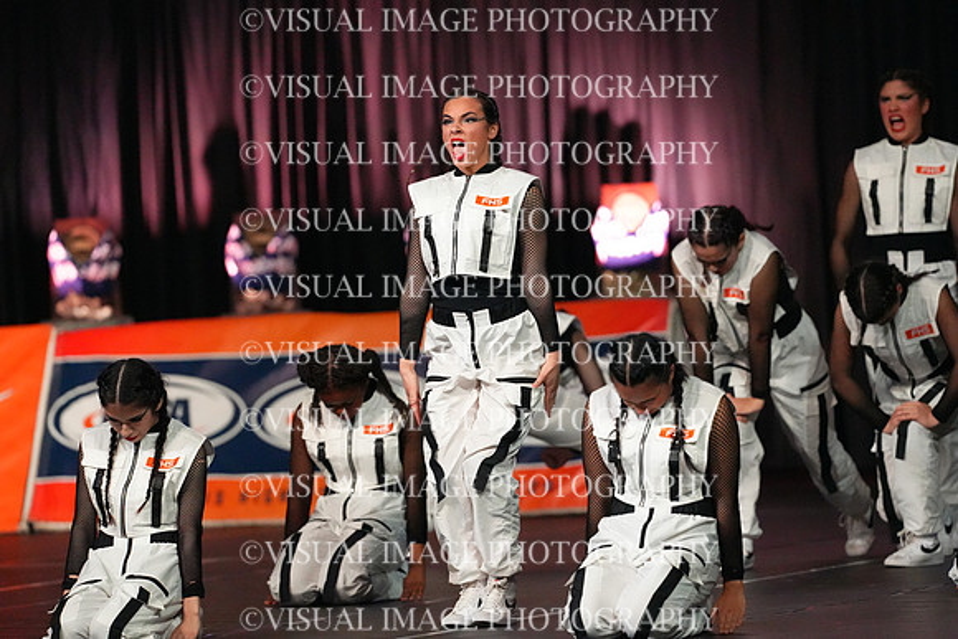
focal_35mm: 300
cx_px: 479
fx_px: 7985
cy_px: 320
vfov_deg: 4.6
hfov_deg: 6.9
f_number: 3.5
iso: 16000
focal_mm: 300
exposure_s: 1/1250
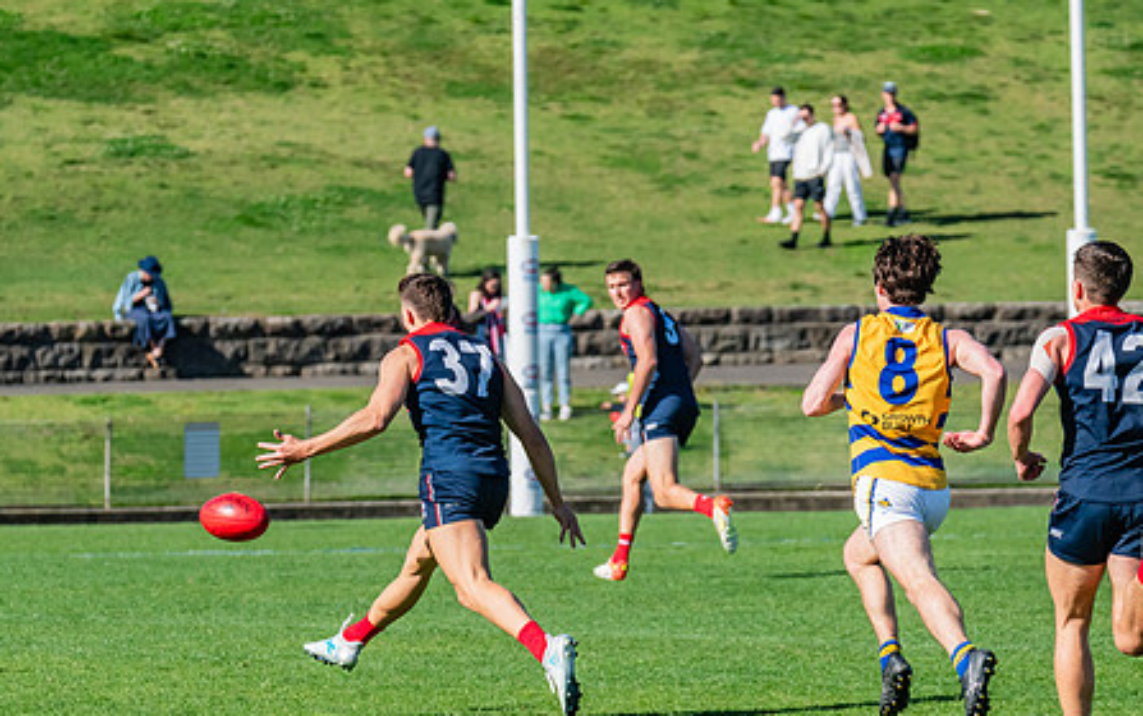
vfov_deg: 3.2
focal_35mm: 405
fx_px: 12624
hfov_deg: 5.2
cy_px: 470
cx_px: 475
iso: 800
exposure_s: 1/1600
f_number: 8
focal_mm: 250
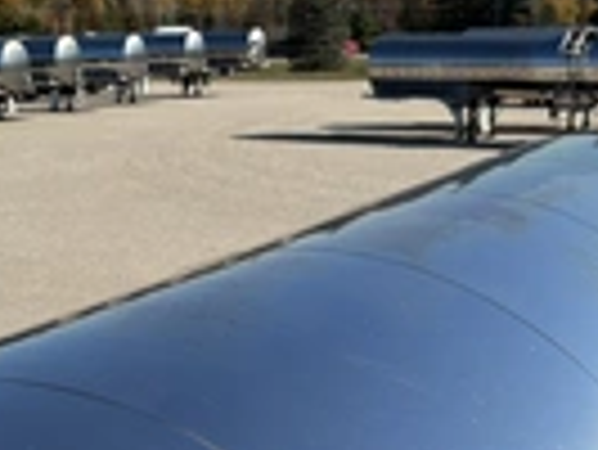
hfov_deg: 24.9
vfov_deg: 18.6
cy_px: 400
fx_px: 1349
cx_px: 220
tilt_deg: -16.6
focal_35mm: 78
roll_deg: +0.3
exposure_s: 1/3788
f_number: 1.6
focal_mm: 5.96
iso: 50
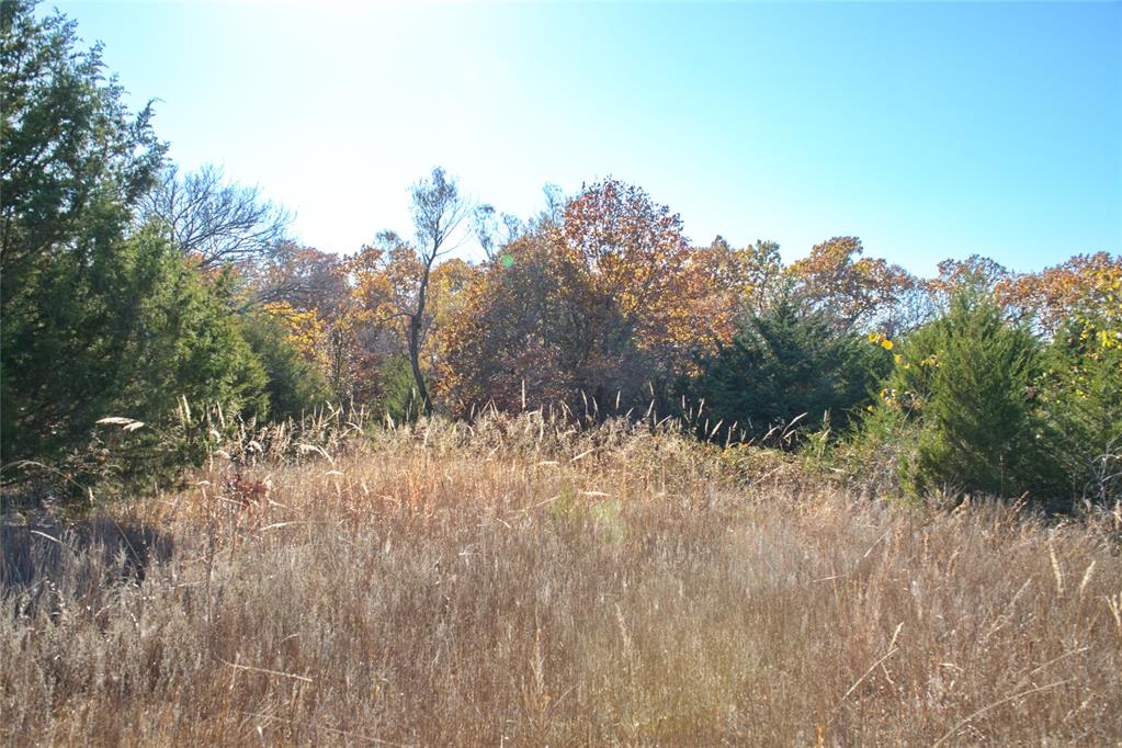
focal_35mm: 37
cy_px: 374
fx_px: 1153
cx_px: 561
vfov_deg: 35.9
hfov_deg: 51.9
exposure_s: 1/125
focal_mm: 25
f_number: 9
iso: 100
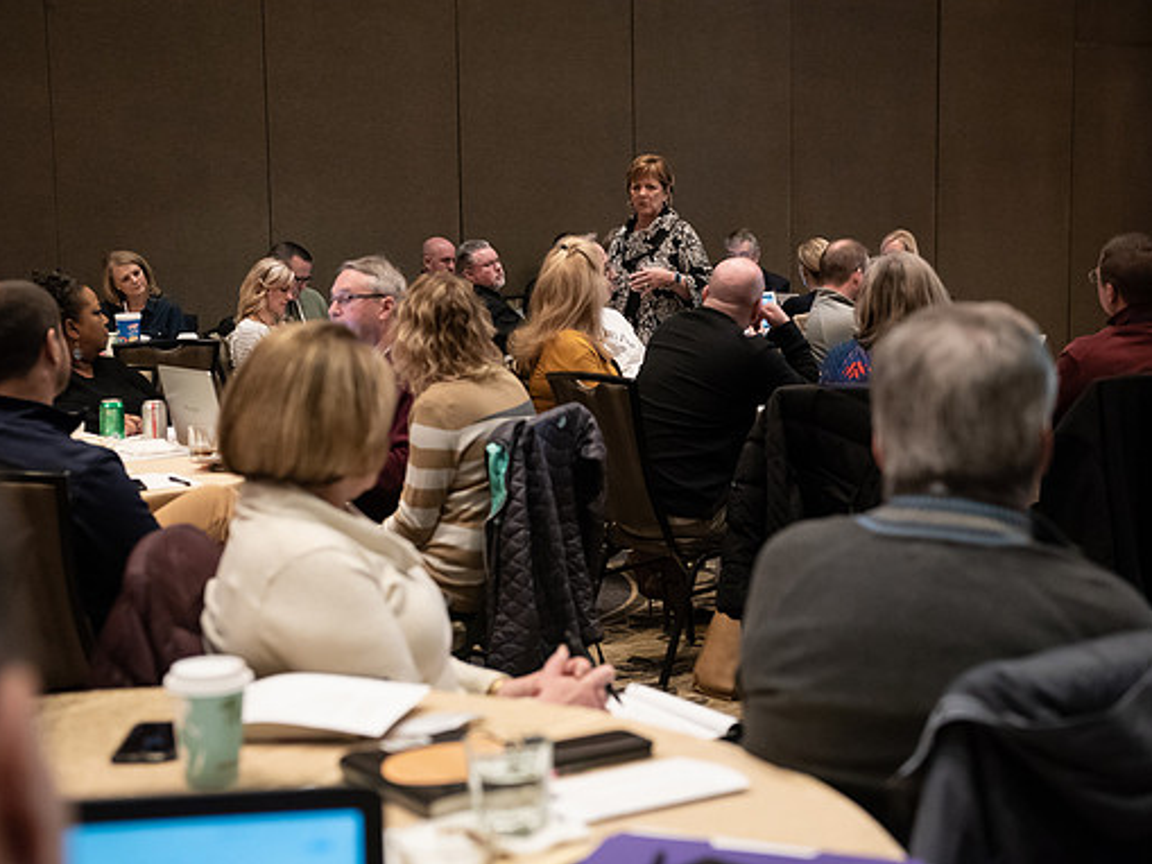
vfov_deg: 25.7
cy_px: 433
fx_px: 1897
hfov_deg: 33.8
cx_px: 554
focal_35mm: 57
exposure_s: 1/160
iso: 4000
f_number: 3.5
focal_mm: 52
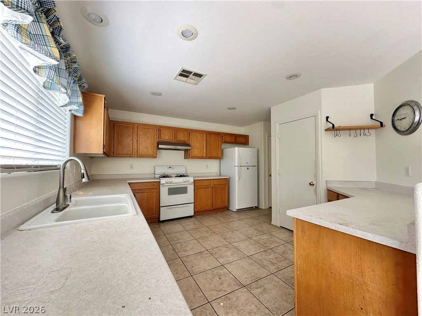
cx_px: 211
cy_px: 158
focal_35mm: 14
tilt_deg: +3.1
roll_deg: -0.1
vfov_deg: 85.7
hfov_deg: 102.1
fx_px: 171
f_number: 2.2
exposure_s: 1/99
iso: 50
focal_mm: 2.22
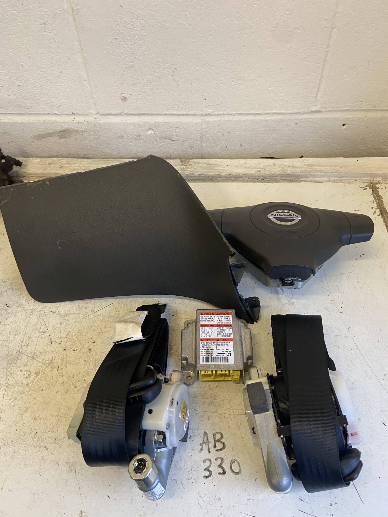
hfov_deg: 53.1
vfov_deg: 67.3
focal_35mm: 26
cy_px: 258
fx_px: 389
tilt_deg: -49.8
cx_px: 194
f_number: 1.8
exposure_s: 1/50
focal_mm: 4.25
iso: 125
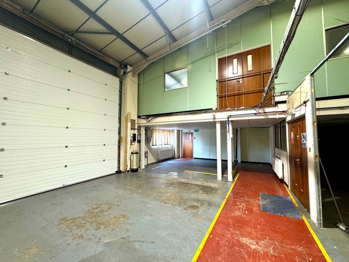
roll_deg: -0.2
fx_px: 141
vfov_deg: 85.7
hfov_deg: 102.1
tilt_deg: +2.8
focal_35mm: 14
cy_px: 131
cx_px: 174
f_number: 2.2
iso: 200
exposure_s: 1/50
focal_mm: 2.22
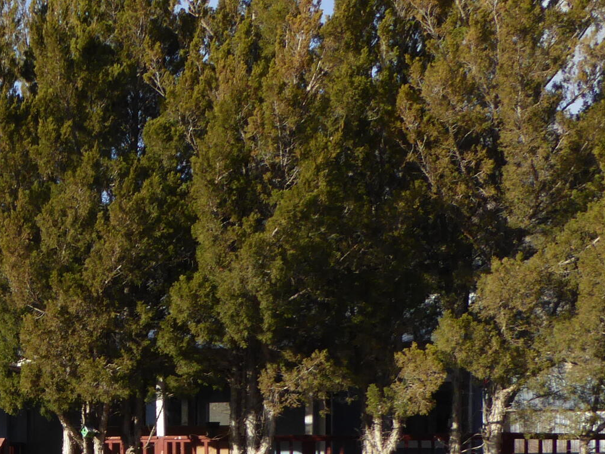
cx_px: -95
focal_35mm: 71
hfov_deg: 25.0
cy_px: 486
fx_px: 1241
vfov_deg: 19.9
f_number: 3.3
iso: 100
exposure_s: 1/640
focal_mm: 4.3
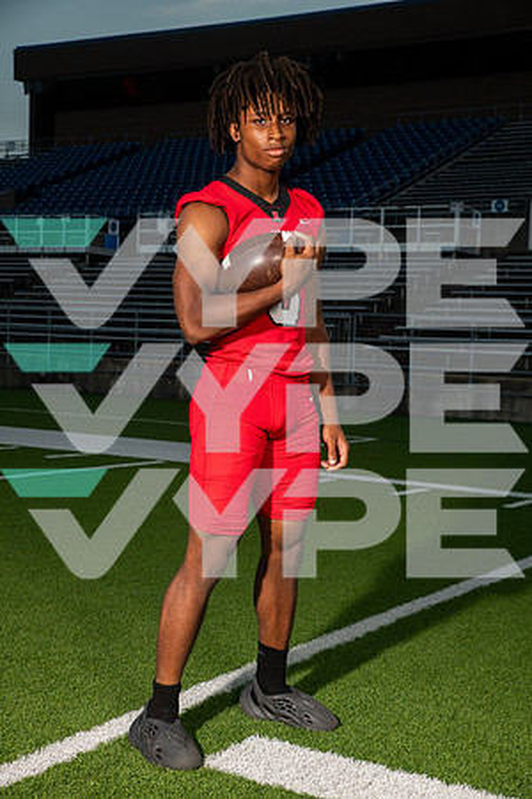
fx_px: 1219
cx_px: 266
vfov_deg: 36.2
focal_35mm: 55
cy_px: 400
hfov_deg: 24.6
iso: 200
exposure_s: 1/320
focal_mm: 55
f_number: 7.1
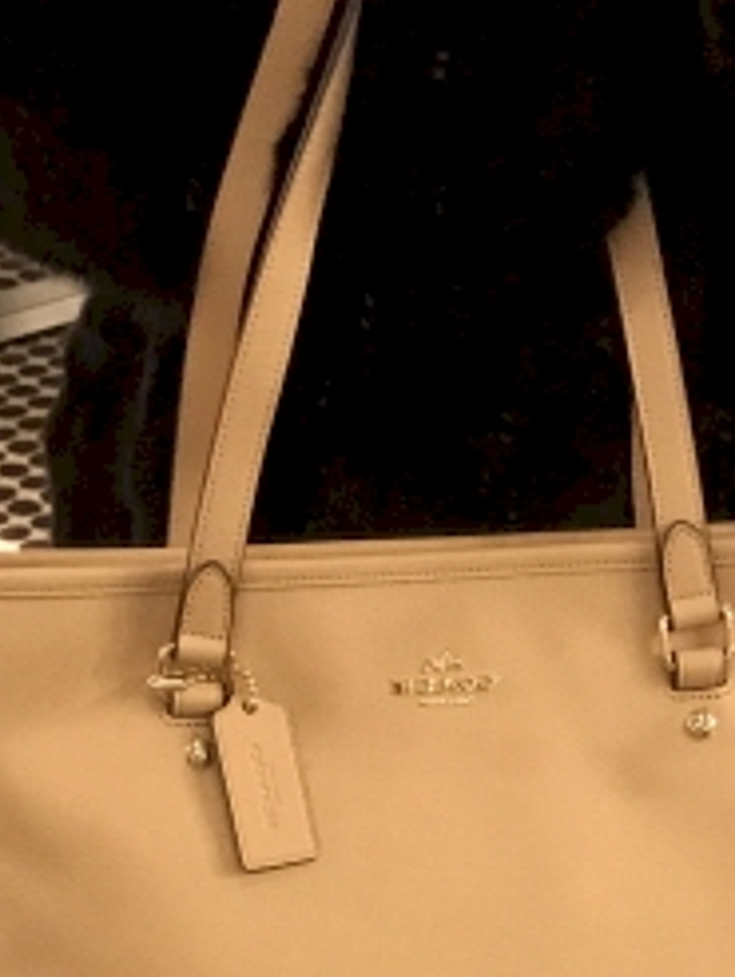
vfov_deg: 19.9
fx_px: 2572
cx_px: 481
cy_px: 1243
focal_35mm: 91
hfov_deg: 16.2
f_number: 1.8
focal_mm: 3.99
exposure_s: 1/15
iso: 80
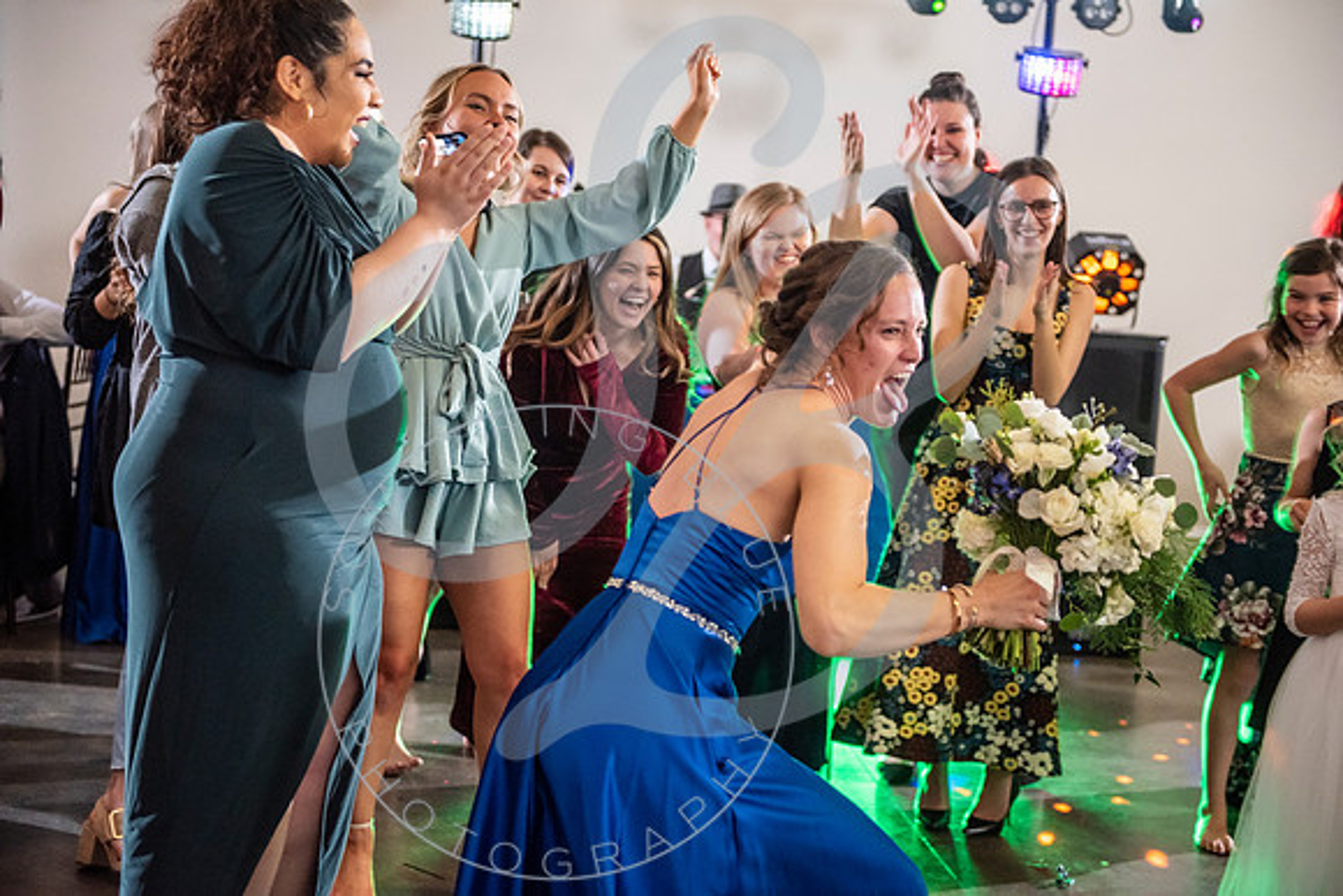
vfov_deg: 23.4
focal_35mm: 58
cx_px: 672
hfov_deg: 34.5
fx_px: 2164
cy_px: 448
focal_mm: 58
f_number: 2.8
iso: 1600
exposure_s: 1/125
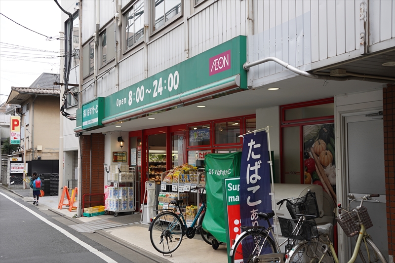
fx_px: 505
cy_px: 132
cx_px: 198
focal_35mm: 46
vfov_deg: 29.2
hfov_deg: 42.8
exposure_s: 1/80
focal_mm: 31
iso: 100
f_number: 4.5
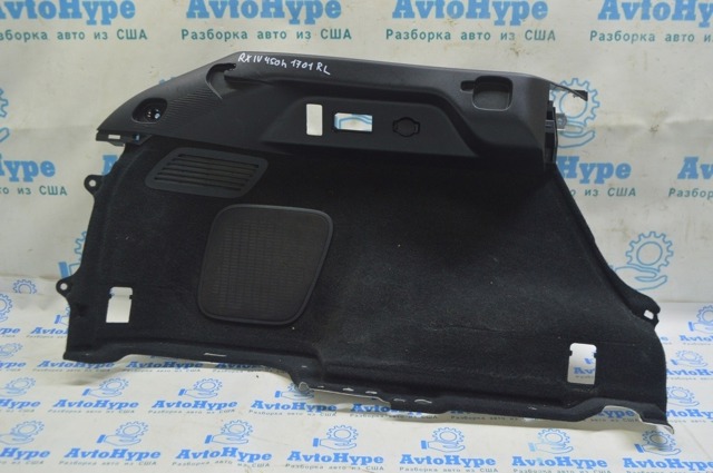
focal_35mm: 36
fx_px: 712
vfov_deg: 36.8
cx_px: 356
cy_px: 236
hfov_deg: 53.2
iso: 400
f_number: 5.6
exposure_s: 1/20
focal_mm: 24
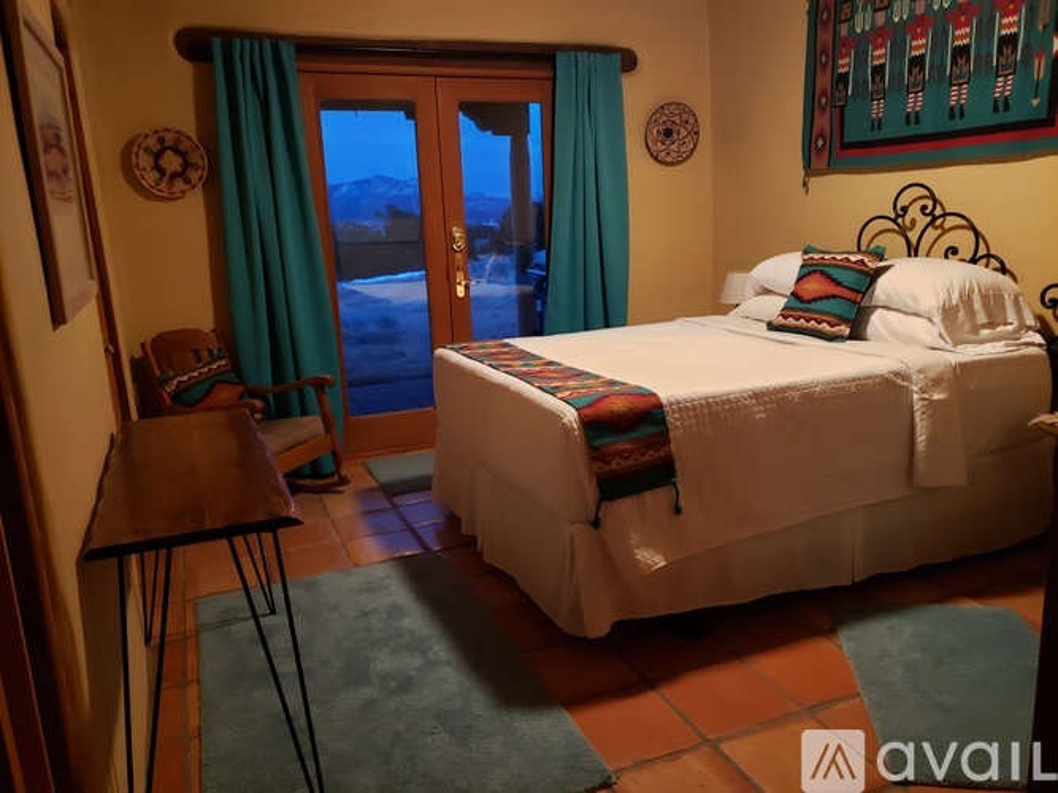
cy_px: 396
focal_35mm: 26
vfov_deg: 53.0
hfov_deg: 67.3
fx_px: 795
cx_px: 529
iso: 250
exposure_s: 1/20
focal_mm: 4.3
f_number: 1.5
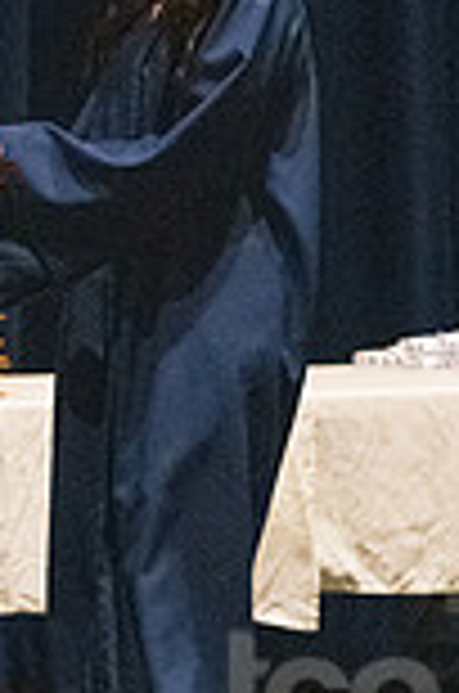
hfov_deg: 2.7
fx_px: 9759
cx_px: -160
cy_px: 266
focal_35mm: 508
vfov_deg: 4.1
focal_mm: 116
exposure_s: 1/400
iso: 10000
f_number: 3.2
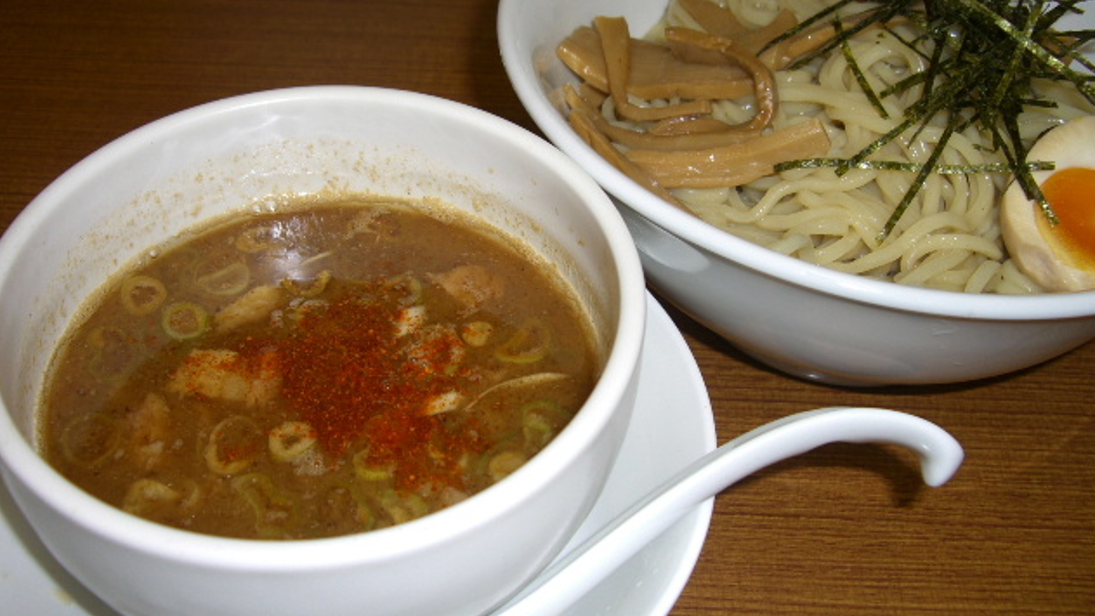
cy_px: 255
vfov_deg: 28.3
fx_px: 1220
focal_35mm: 42
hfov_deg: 48.4
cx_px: 547
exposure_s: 1/60
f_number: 2.8
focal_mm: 7.9
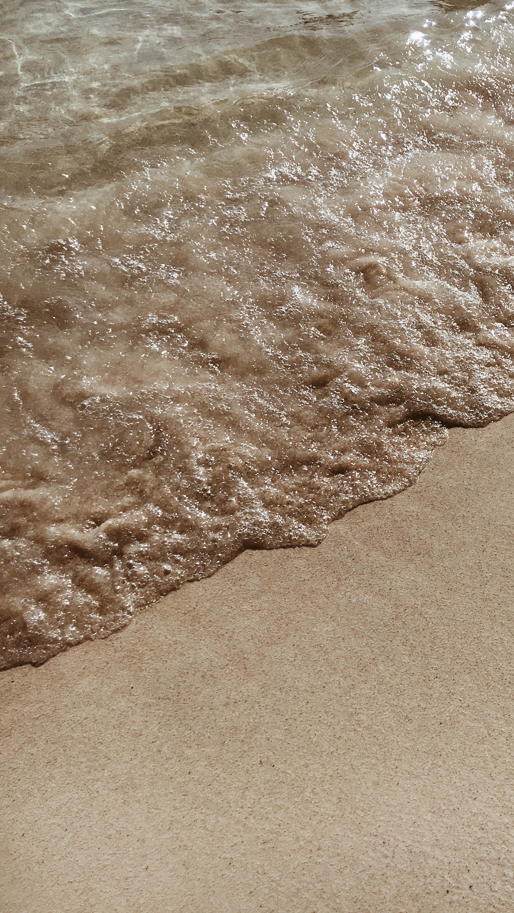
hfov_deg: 25.4
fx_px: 1042
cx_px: 589
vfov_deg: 47.4
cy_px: 458
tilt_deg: -46.4
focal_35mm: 43
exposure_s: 1/7692
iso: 25
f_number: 2.2
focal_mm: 4.15
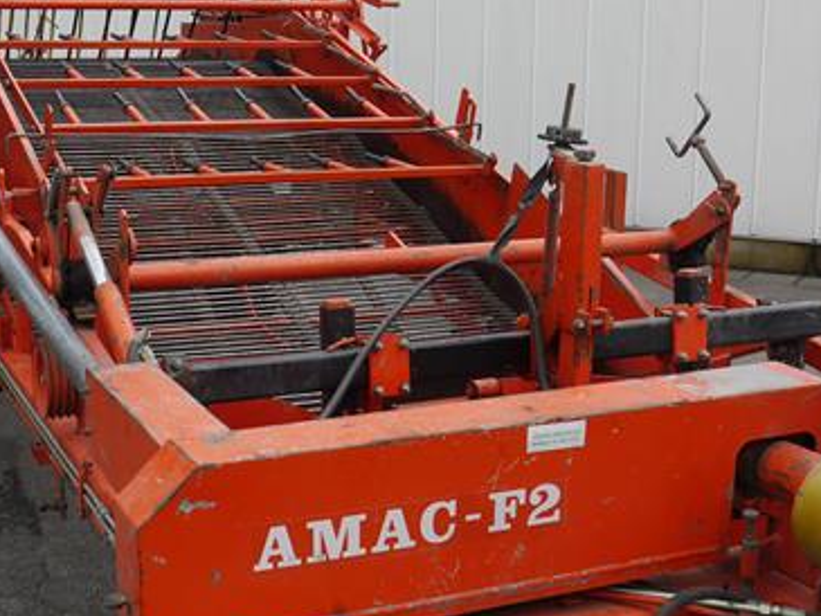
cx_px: 228
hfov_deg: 33.8
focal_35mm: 56
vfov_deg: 26.1
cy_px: 281
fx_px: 1329
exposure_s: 1/200
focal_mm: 16
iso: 160
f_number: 5.6
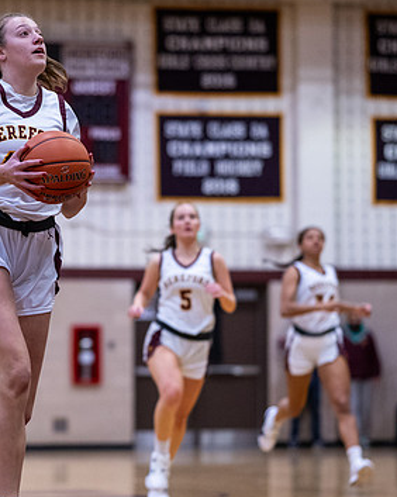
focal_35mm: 191
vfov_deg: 10.1
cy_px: 300
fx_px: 2808
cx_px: 79
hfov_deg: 8.1
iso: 1400
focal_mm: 85
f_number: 1.8
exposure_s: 1/1250
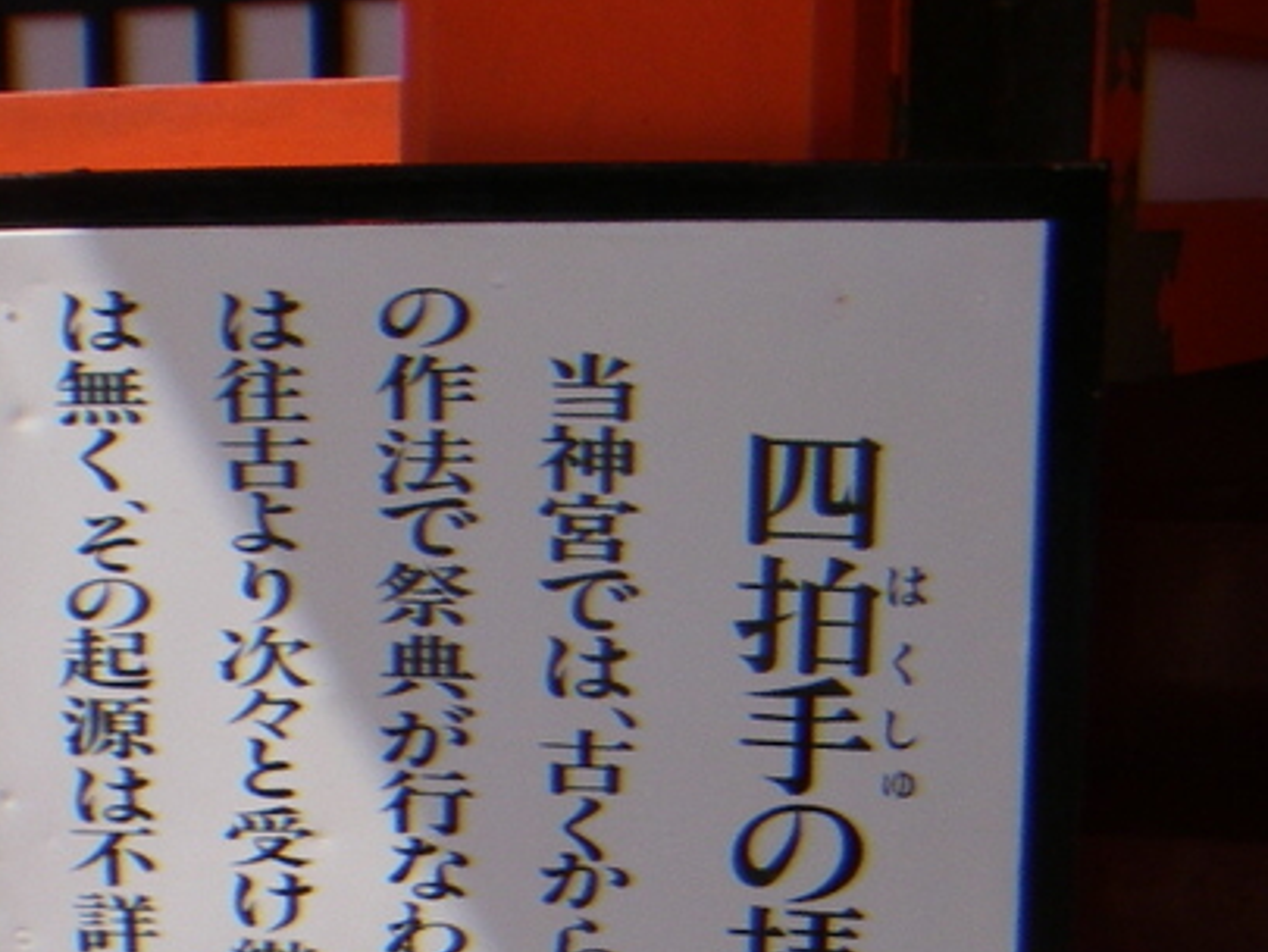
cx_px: 235
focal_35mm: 75
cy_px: 927
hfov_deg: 25.5
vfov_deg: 19.2
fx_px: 2748
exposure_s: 1/320
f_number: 6.6
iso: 80
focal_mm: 6.3
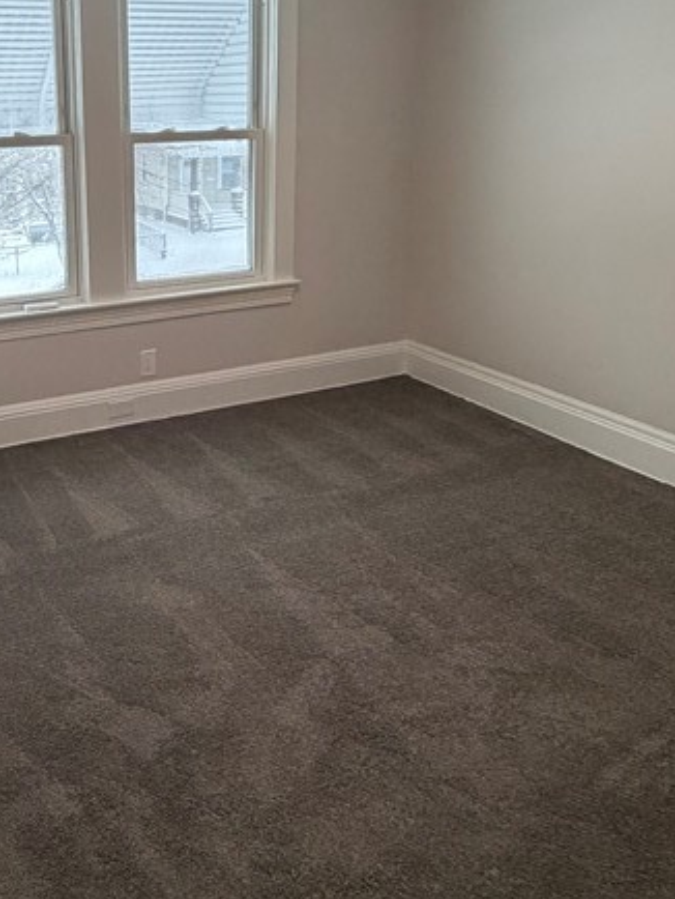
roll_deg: +0.6
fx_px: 857
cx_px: 153
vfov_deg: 54.1
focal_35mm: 33
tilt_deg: -11.8
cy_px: 292
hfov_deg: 41.5
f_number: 2.2
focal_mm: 2.22
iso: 320
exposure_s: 1/120
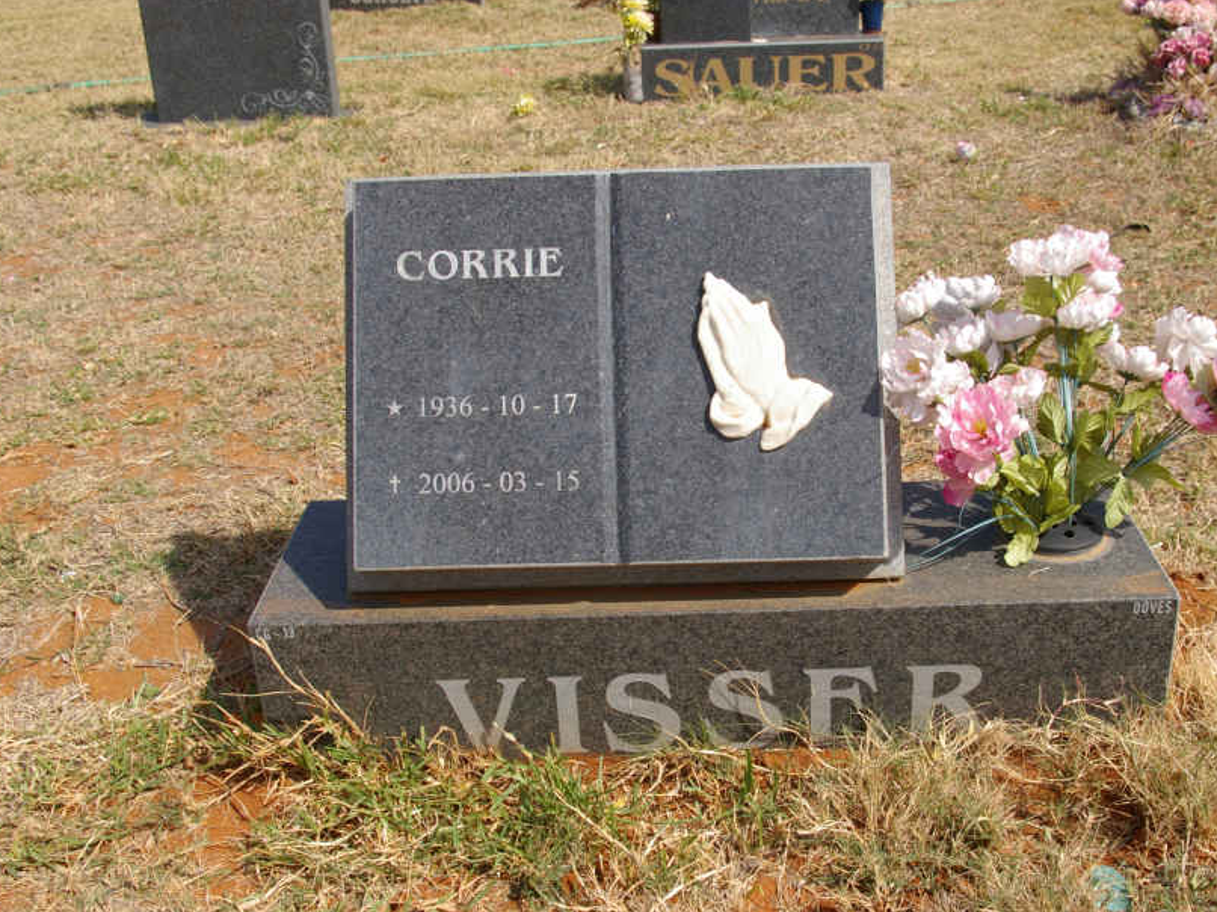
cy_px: 451
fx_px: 1406
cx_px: 669
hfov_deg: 46.7
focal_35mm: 40
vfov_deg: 35.9
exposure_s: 1/180
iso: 200
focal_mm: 24
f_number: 11
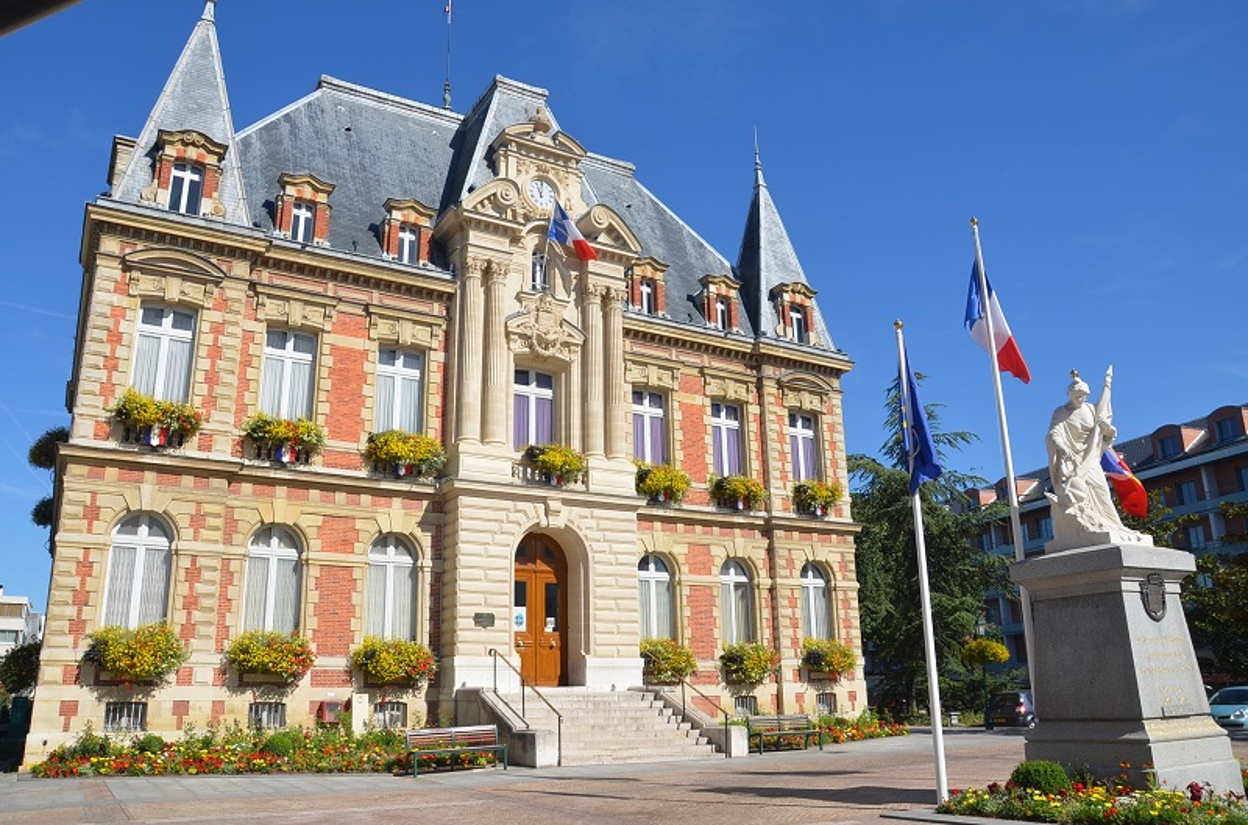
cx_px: 624
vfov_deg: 47.7
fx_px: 934
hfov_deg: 67.5
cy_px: 412
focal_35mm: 27
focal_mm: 18
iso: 100
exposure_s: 1/320
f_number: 9
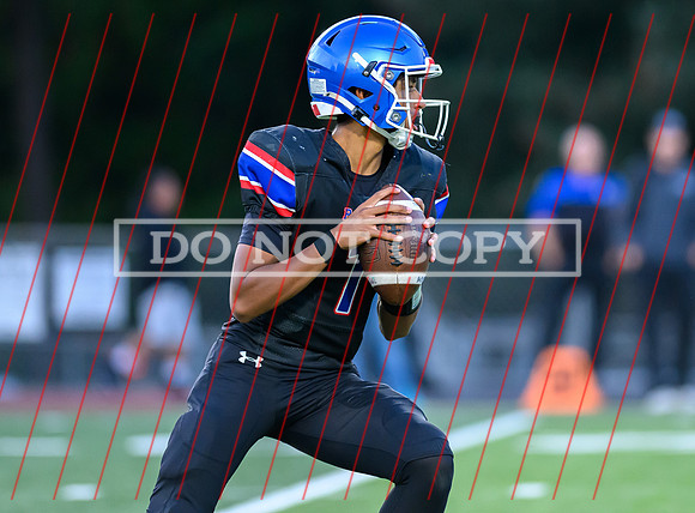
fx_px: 9069
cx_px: 462
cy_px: 150
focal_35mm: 454
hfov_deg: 4.4
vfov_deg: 3.2
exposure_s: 1/1250
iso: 5600
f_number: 2.8
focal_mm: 300
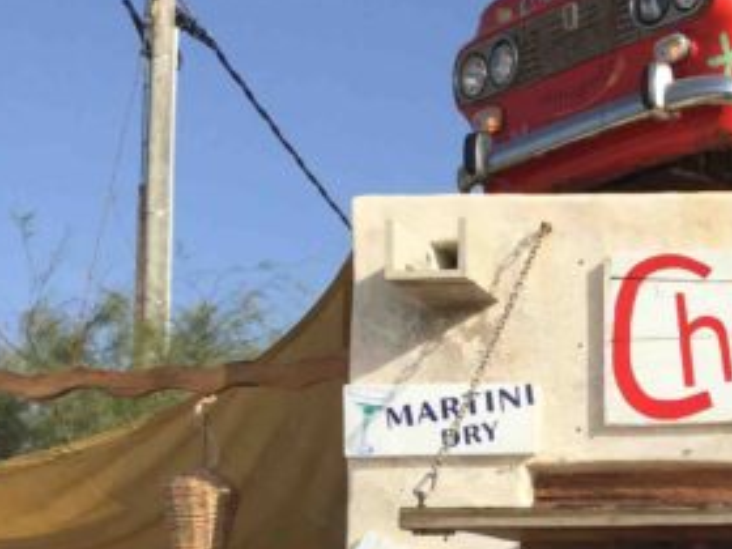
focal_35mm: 88
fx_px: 1861
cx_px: 1077
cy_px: 612
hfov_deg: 19.6
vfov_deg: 16.3
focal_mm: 4.15
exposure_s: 1/2083
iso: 32
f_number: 2.2
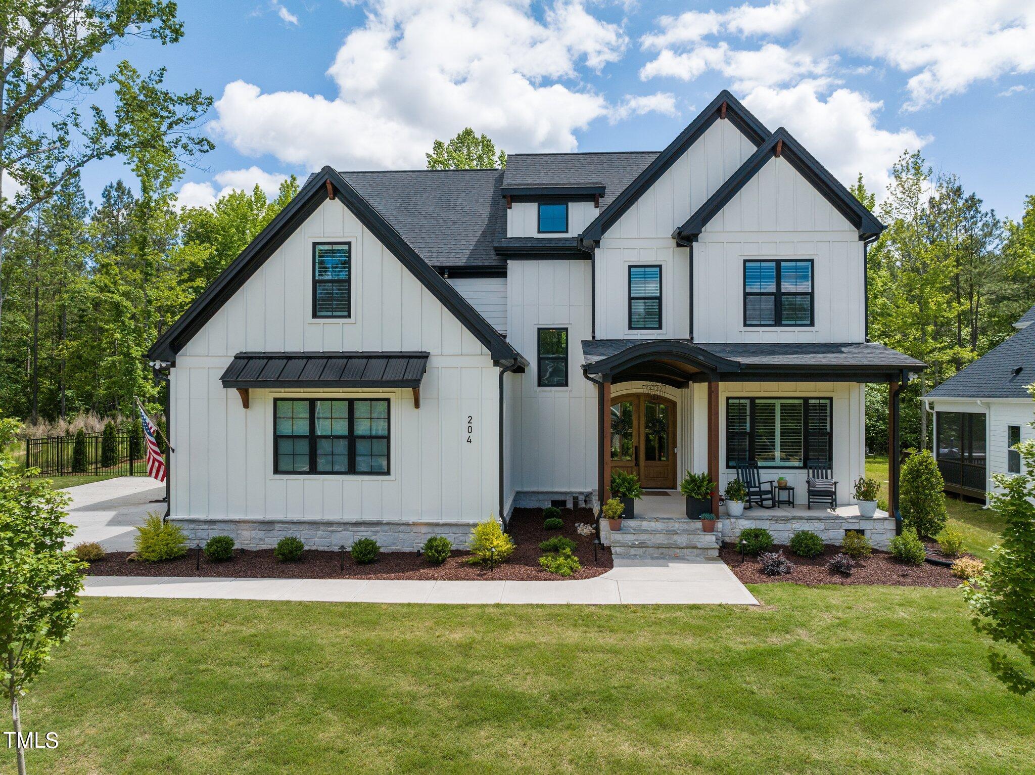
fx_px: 717
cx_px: 518
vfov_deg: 56.8
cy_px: 388
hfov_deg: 71.6
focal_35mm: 24
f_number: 2.8
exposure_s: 1/3200
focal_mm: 12.29
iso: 170
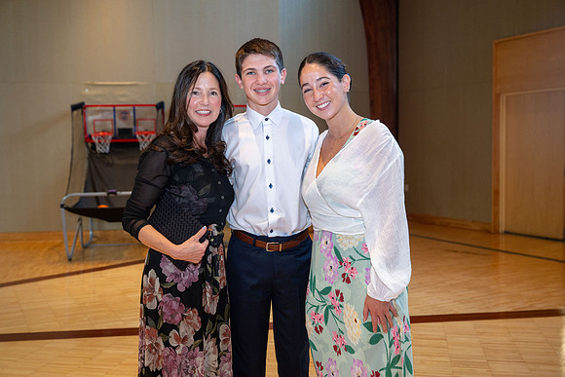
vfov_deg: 33.4
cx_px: 282
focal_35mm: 40
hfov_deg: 48.4
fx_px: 628
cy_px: 188
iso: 1000
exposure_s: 1/160
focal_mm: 40
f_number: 4
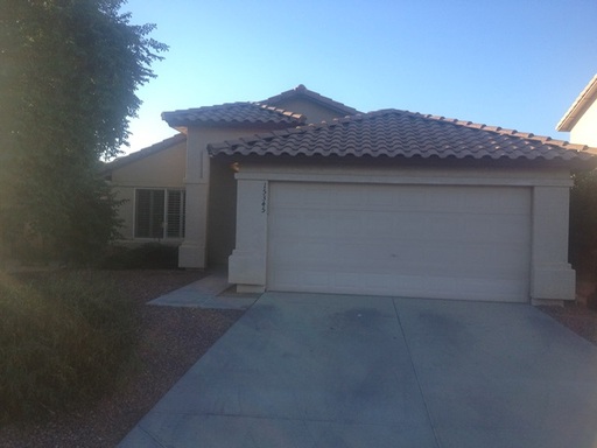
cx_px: 298
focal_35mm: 35
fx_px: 604
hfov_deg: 52.6
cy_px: 224
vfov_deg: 40.7
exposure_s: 1/569
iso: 64
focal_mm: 4.28
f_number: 2.4
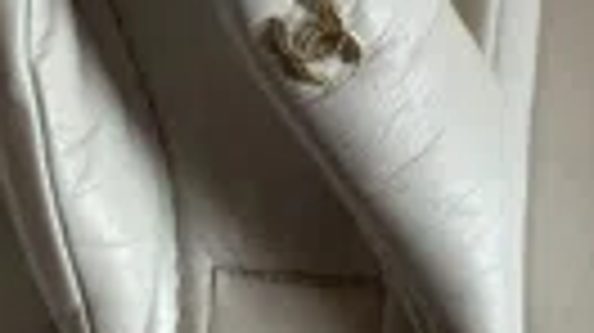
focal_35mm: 79
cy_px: 36
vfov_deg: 15.1
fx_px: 1243
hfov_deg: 25.1
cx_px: -50
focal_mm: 2.22
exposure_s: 1/99
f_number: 2.2
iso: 200
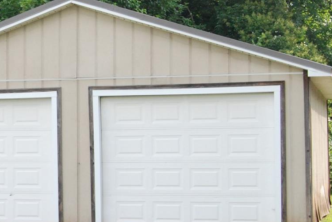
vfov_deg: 12.9
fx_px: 978
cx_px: -66
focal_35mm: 106
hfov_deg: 18.3
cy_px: 104
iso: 1000
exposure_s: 1/400
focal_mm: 26
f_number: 10
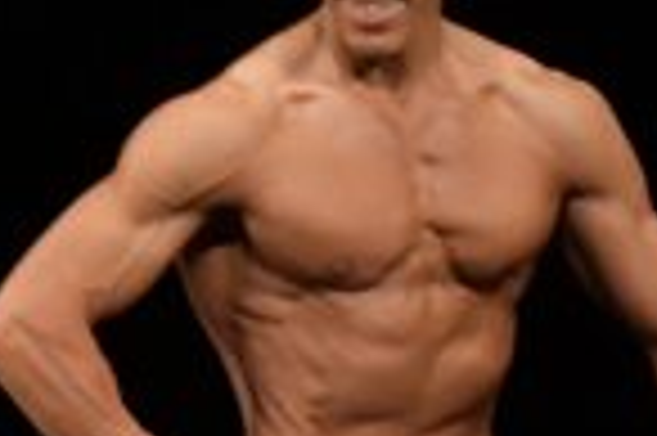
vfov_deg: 1.0
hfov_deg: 1.5
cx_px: 1213
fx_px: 24755
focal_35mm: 1358
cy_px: 616
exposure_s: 1/400
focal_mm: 170
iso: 3200
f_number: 5.6
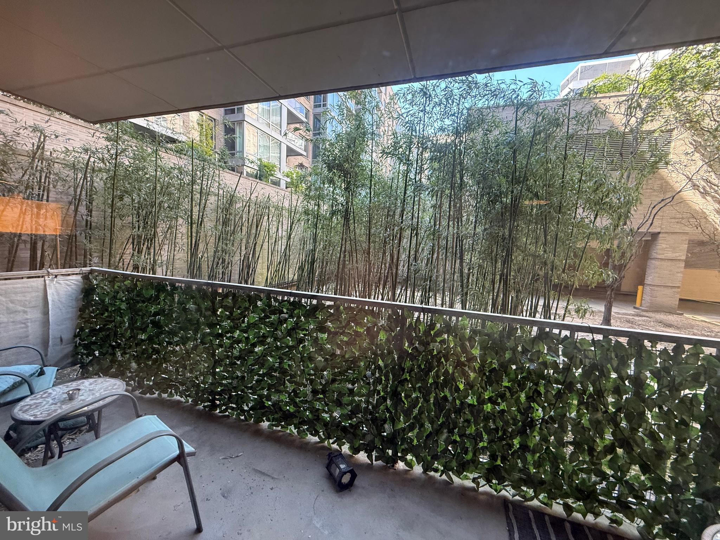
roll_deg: -1.9
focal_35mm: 14
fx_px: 291
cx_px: 360
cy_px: 270
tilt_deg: -5.0
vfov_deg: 85.7
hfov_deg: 102.1
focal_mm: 2.22
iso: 320
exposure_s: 1/99
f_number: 2.2
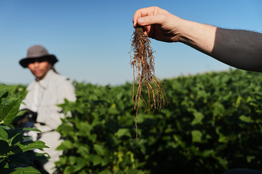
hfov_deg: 55.8
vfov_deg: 38.9
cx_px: 131
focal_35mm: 34
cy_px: 87
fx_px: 247
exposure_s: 1/1000
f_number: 2.8
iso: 1600
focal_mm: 34
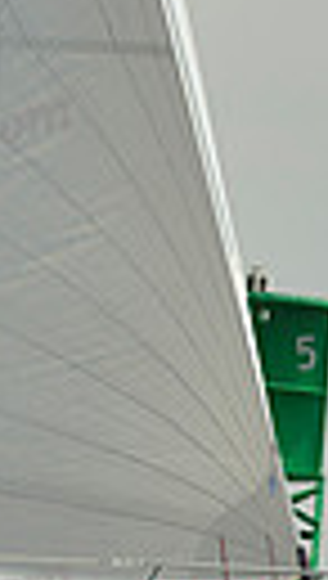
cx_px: -791
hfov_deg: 2.5
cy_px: 474
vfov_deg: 4.6
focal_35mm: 471
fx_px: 7249
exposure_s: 1/1250
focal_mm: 100
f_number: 7.1
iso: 200
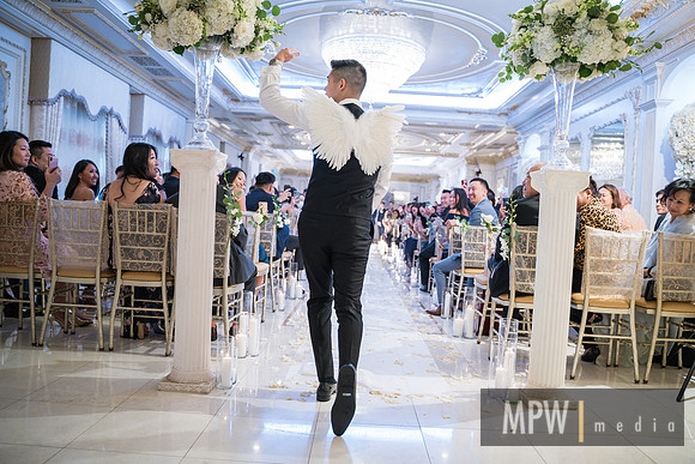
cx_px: 348
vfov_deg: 46.4
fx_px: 541
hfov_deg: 65.5
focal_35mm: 28
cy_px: 232
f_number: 2.8
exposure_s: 1/80
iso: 1000
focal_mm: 28
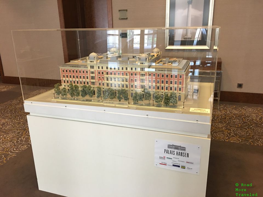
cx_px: 132
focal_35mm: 29
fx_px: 220
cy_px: 98
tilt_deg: -16.9
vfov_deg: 48.2
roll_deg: +1.7
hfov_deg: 61.7
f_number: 2.2
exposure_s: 1/10
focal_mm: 4.15
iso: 80
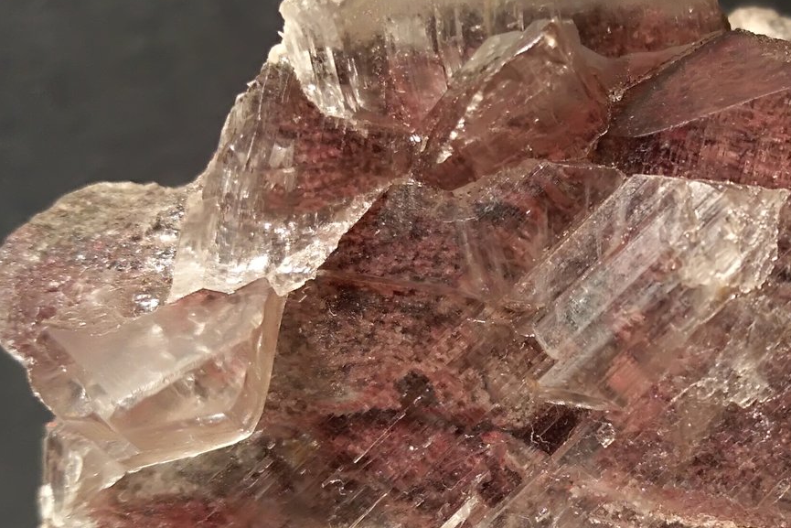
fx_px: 1099
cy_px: 287
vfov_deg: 27.0
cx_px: 657
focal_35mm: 50
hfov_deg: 37.8
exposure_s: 1/100
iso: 107
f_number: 2
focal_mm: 3.54
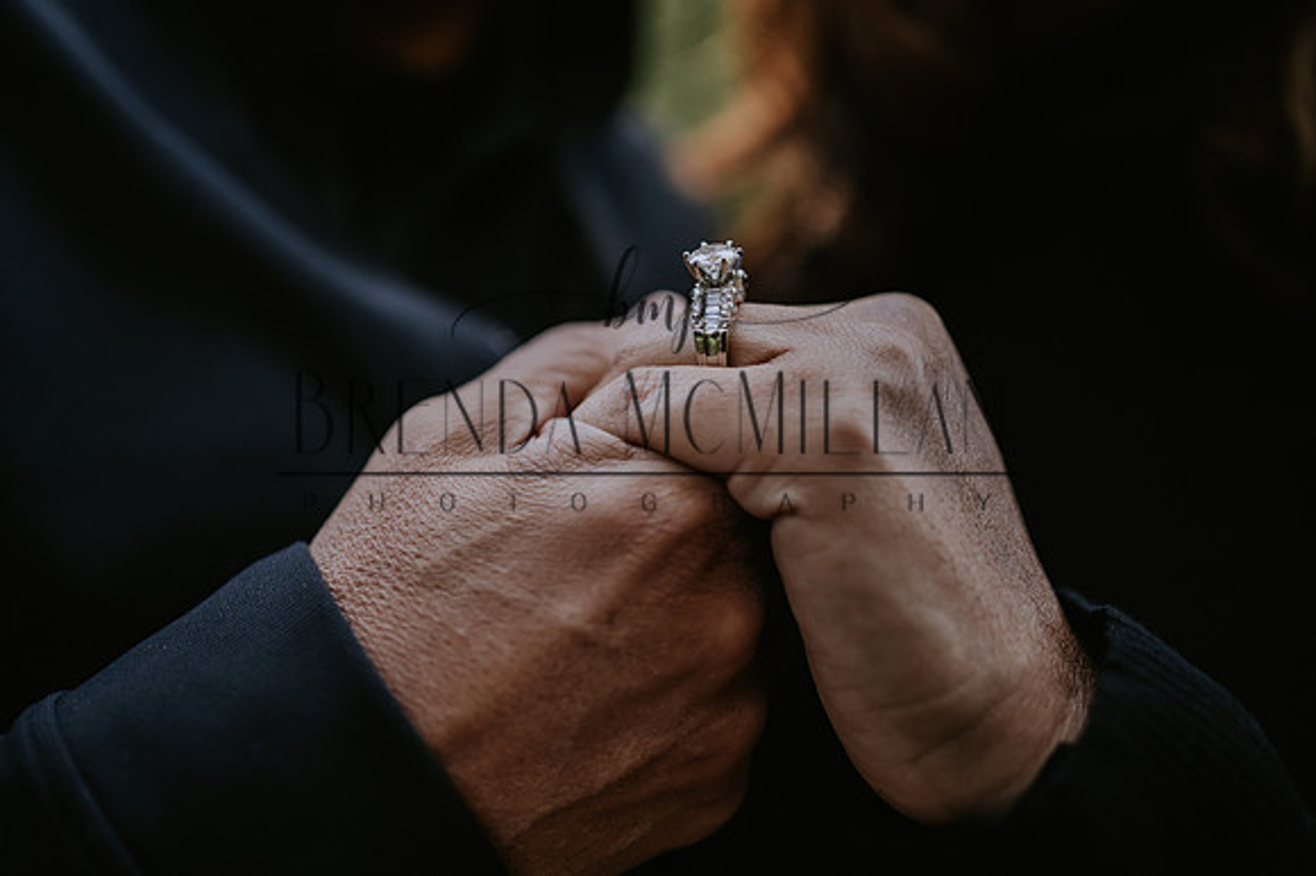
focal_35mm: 38
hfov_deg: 51.0
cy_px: 416
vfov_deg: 35.2
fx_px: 1378
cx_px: 607
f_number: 1.8
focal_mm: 35
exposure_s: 1/800
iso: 400
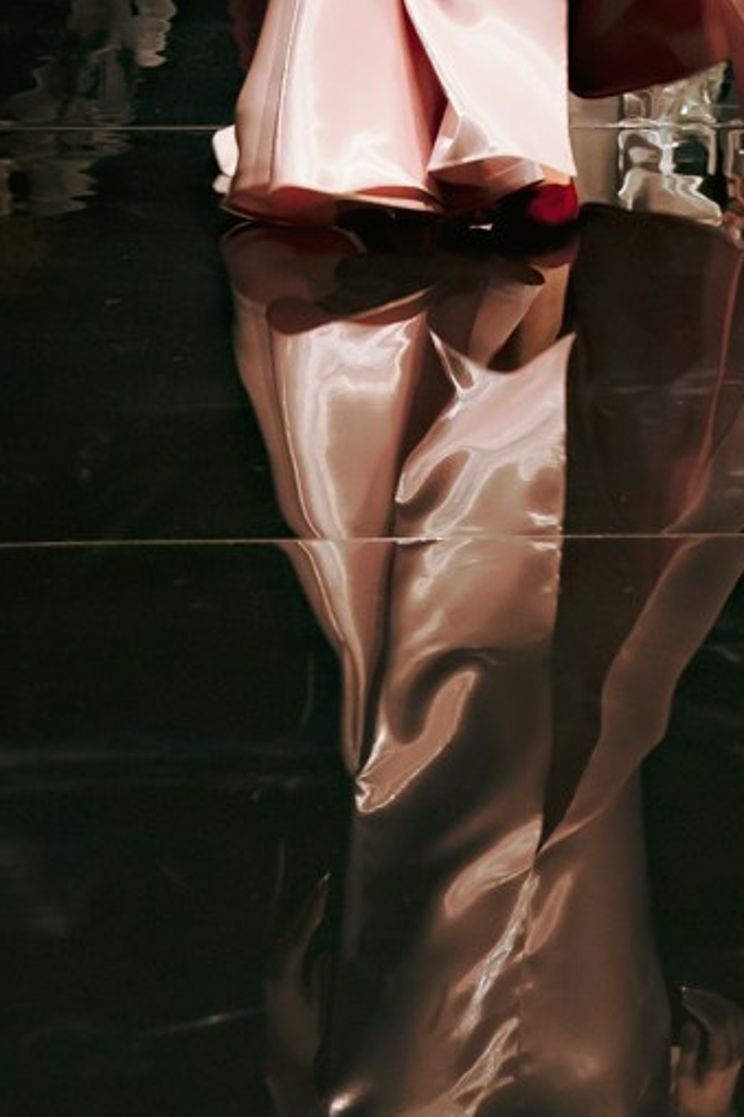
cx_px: 612
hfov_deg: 10.3
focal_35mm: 132
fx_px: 4094
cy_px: -775
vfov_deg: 14.1
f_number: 5
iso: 2000
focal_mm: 35
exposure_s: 1/125
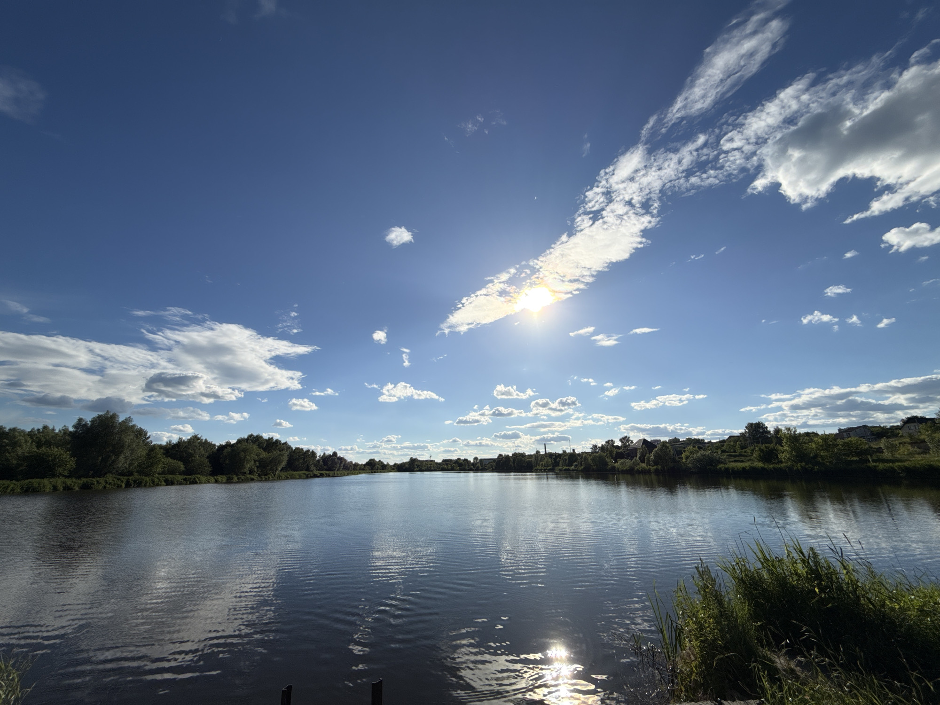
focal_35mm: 14
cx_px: 470
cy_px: 352
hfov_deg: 102.1
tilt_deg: +16.4
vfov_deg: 85.7
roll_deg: +0.7
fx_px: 380
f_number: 2.2
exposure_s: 1/7634
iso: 40
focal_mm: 2.22
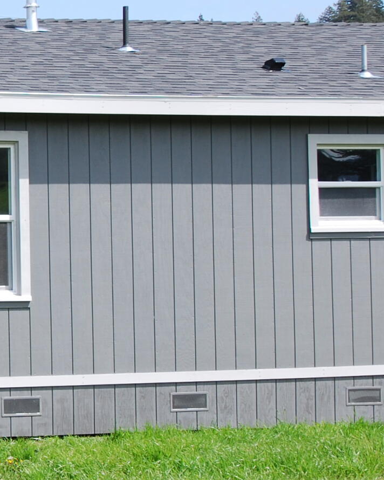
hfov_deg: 12.6
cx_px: -248
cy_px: 265
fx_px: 1620
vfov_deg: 16.9
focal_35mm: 114
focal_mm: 24
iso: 100
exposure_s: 1/200
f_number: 7.1
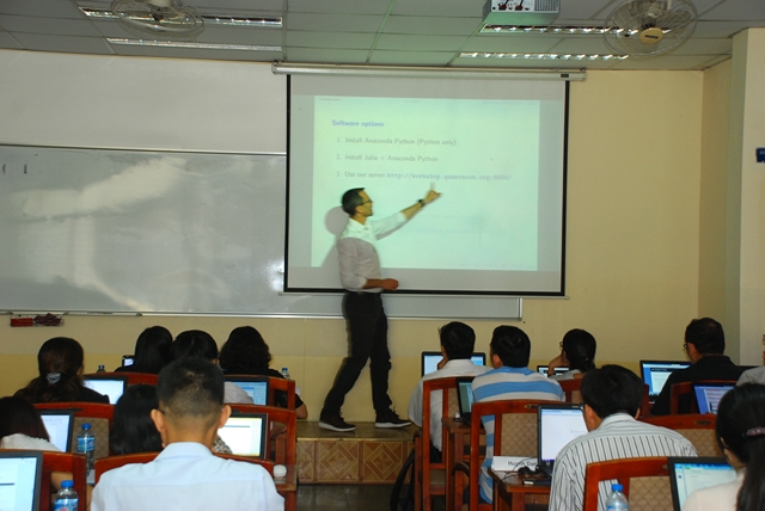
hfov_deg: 35.0
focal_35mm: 57
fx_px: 1212
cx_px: 382
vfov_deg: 23.8
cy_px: 256
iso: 500
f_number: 5.6
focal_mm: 38
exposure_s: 1/20
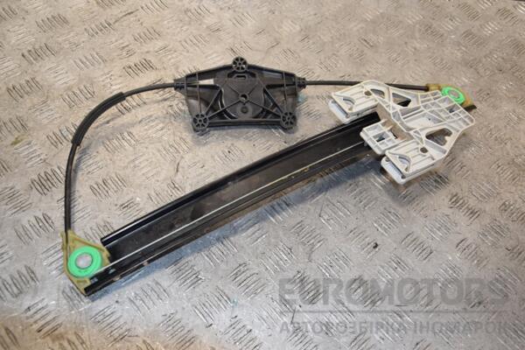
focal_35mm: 39
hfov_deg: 49.6
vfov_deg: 34.2
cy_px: 175
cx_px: 262
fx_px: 569
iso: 800
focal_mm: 26
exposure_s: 1/200
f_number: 5.6
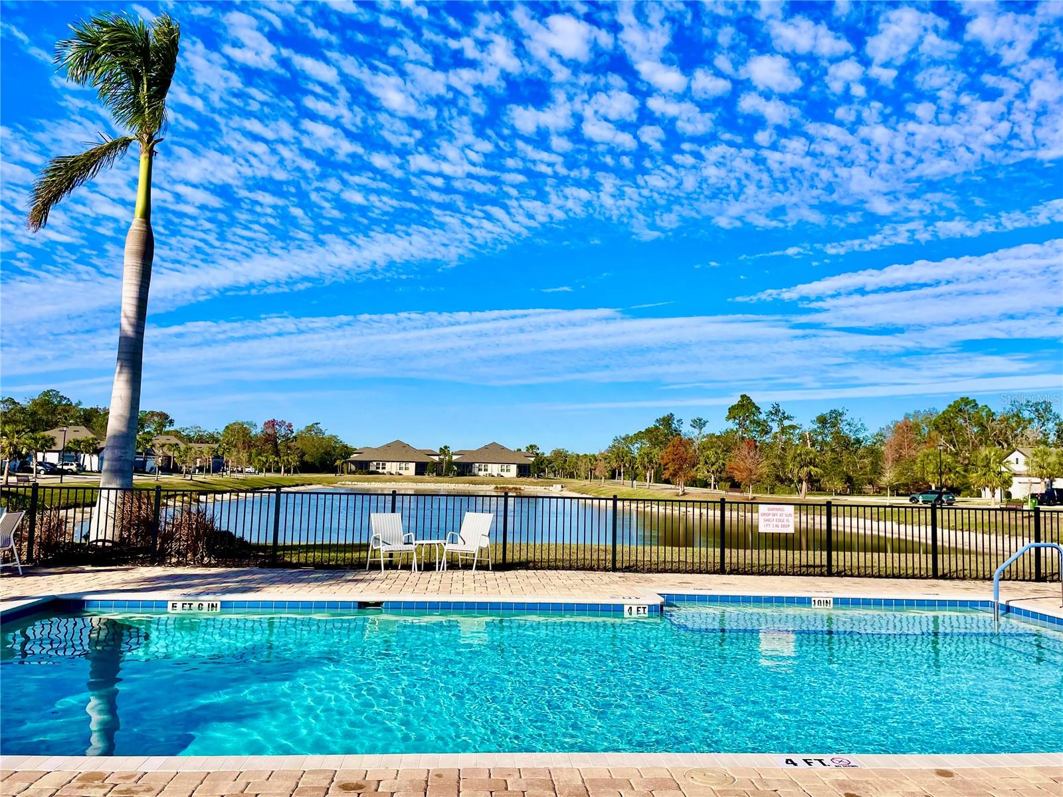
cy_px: 398
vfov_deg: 53.1
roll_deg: -1.1
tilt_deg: +3.5
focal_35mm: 26
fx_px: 798
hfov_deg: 67.3
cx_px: 532
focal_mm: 4.2
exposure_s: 1/5556
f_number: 1.6
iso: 32
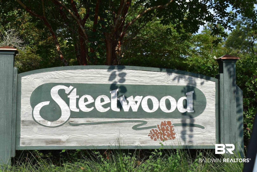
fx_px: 428
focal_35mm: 60
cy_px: 86
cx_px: 128
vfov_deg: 22.6
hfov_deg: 33.4
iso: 100
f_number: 9
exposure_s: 1/200
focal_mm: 40
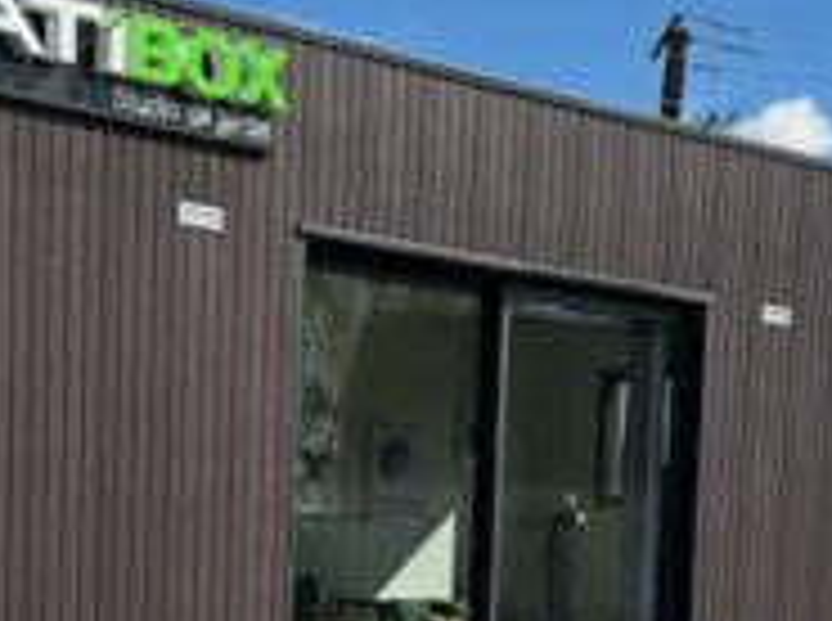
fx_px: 1727
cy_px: 457
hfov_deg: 27.0
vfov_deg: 20.2
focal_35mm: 72
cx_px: 326
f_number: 1.78
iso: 80
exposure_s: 1/3597
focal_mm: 6.86
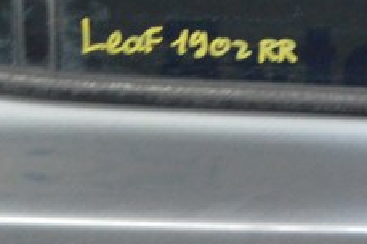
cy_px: -84
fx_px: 1110
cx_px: 444
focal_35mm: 109
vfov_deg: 12.1
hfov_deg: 17.8
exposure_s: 1/20
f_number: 20
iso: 6400
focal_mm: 26
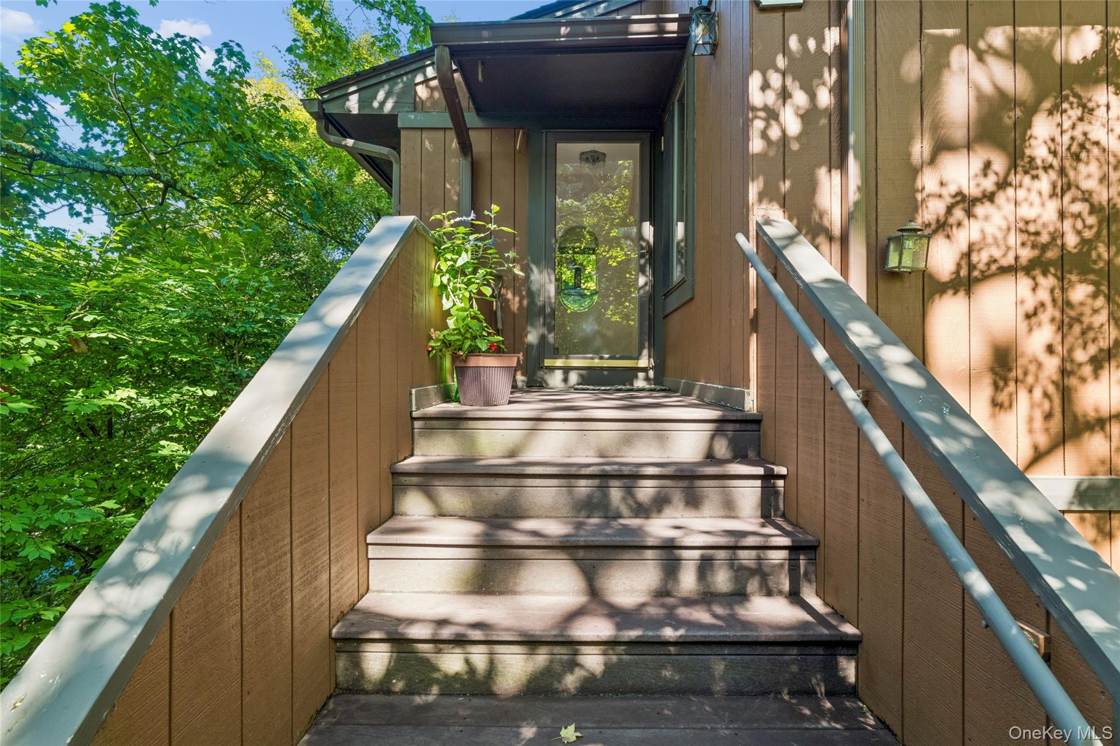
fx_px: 529
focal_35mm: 17
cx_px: 560
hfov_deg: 93.3
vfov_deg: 70.4
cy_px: 373
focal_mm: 17
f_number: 13
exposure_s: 1/25
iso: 400
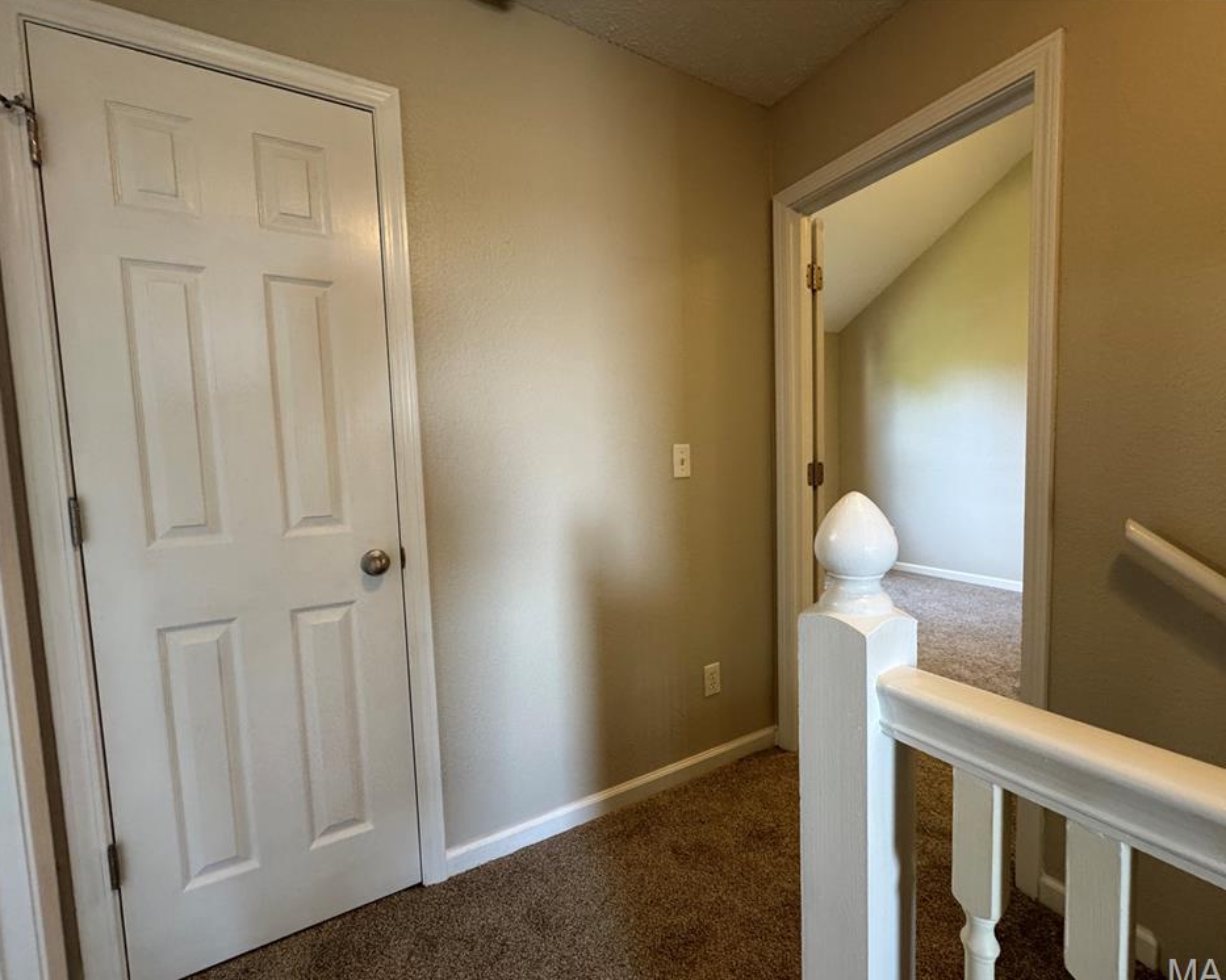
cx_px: 627
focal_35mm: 15
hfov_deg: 96.8
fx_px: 544
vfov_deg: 84.0
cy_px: 497
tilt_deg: -4.9
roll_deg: +0.9
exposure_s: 1/120
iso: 250
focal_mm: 2.22
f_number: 2.2
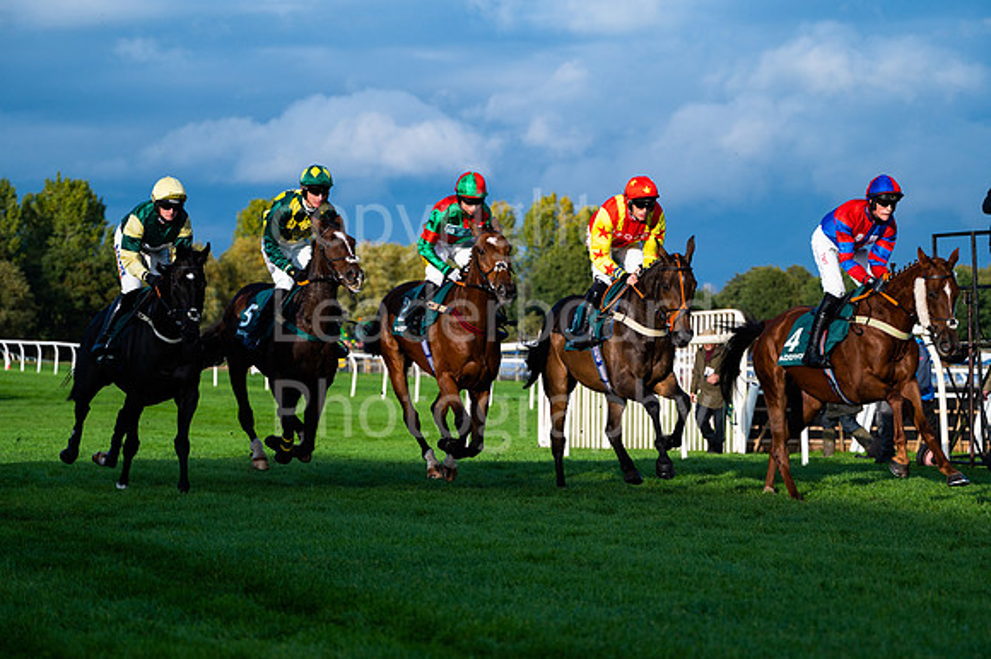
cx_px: 496
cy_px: 330
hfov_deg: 19.5
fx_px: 2889
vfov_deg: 13.0
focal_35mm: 105
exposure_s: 1/3200
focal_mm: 105
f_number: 4
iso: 400
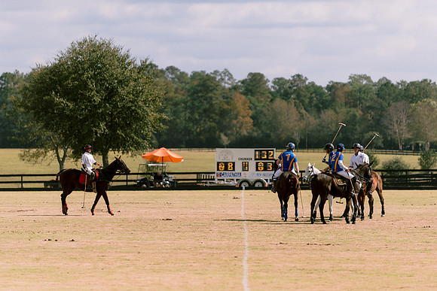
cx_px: 216
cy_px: 154
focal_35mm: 221
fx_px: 2688
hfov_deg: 9.3
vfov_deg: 6.2
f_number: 2.8
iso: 200
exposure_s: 1/8000
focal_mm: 200
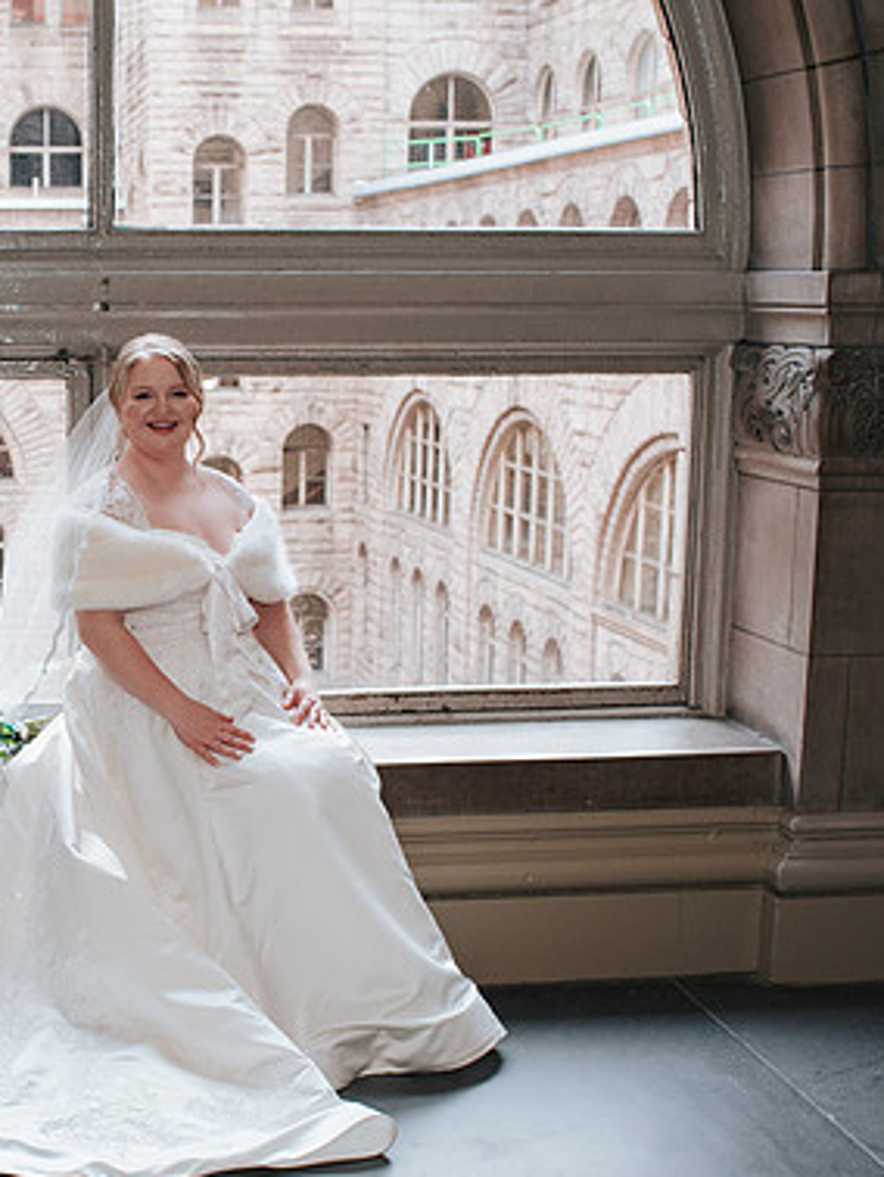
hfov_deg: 25.2
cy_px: 644
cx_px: 66
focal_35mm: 56
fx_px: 1905
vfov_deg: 34.3
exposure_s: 1/200
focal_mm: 35
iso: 800
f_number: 3.5
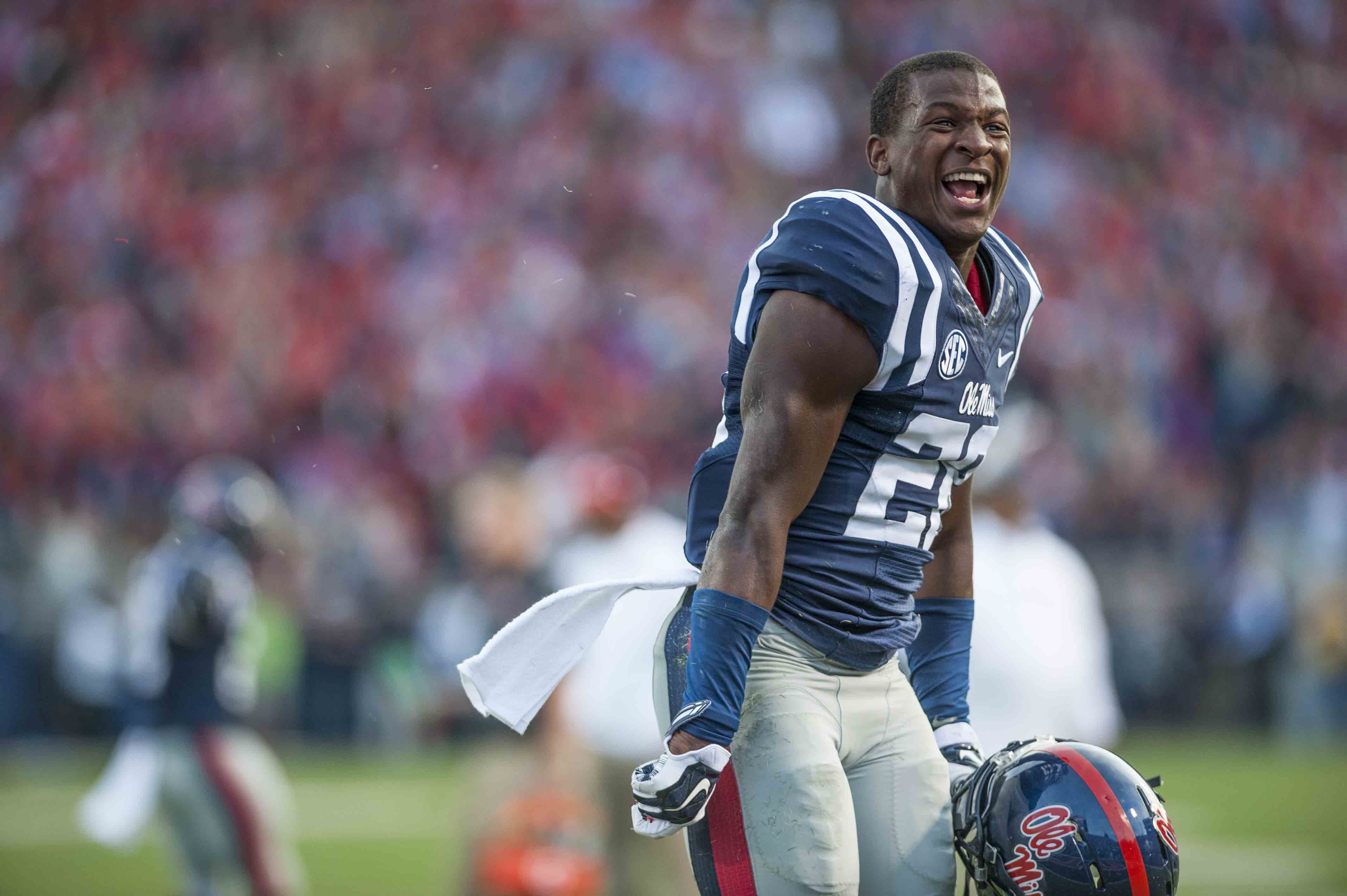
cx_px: 674
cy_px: 448
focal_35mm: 300
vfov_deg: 4.6
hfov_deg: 6.9
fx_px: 11218
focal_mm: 300
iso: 800
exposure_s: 1/1000
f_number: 2.8
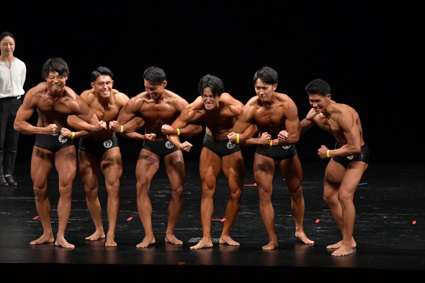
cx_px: 212
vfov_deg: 6.8
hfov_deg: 10.2
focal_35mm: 202
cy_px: 142
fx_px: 2384
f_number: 5.6
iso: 3200
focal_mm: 135
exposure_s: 1/400
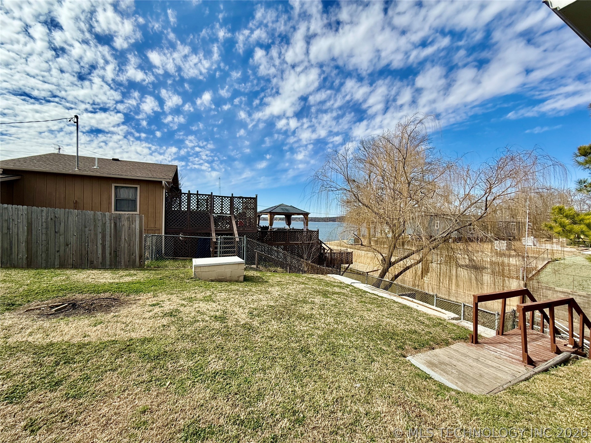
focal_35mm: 14
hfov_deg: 102.1
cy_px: 222
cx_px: 296
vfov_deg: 85.7
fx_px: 239
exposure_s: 1/2024
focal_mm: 2.22
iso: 50
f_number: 2.2
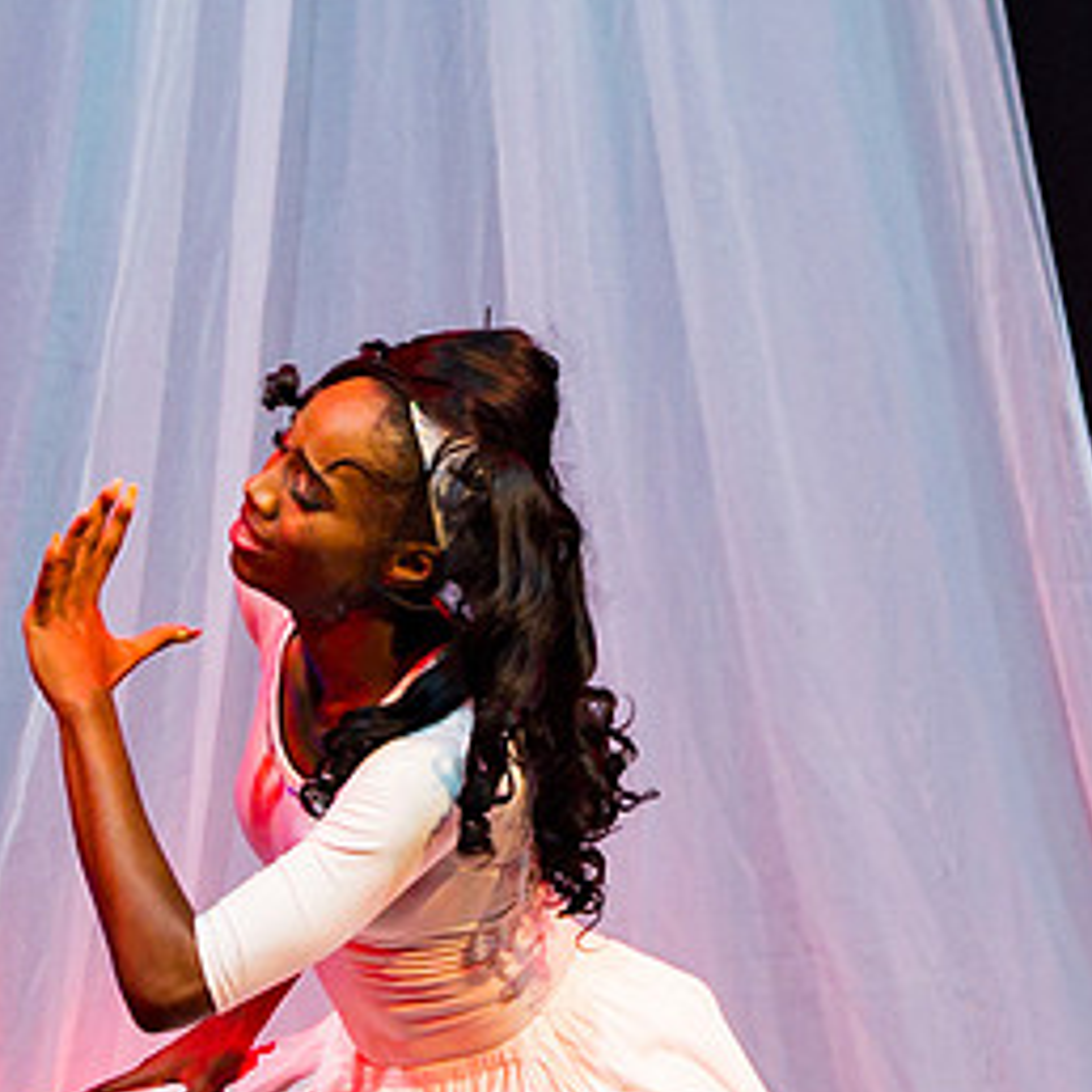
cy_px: 604
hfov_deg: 4.1
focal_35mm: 423
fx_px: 15097
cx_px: 482
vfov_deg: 4.1
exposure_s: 1/160
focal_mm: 95
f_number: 5
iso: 3200
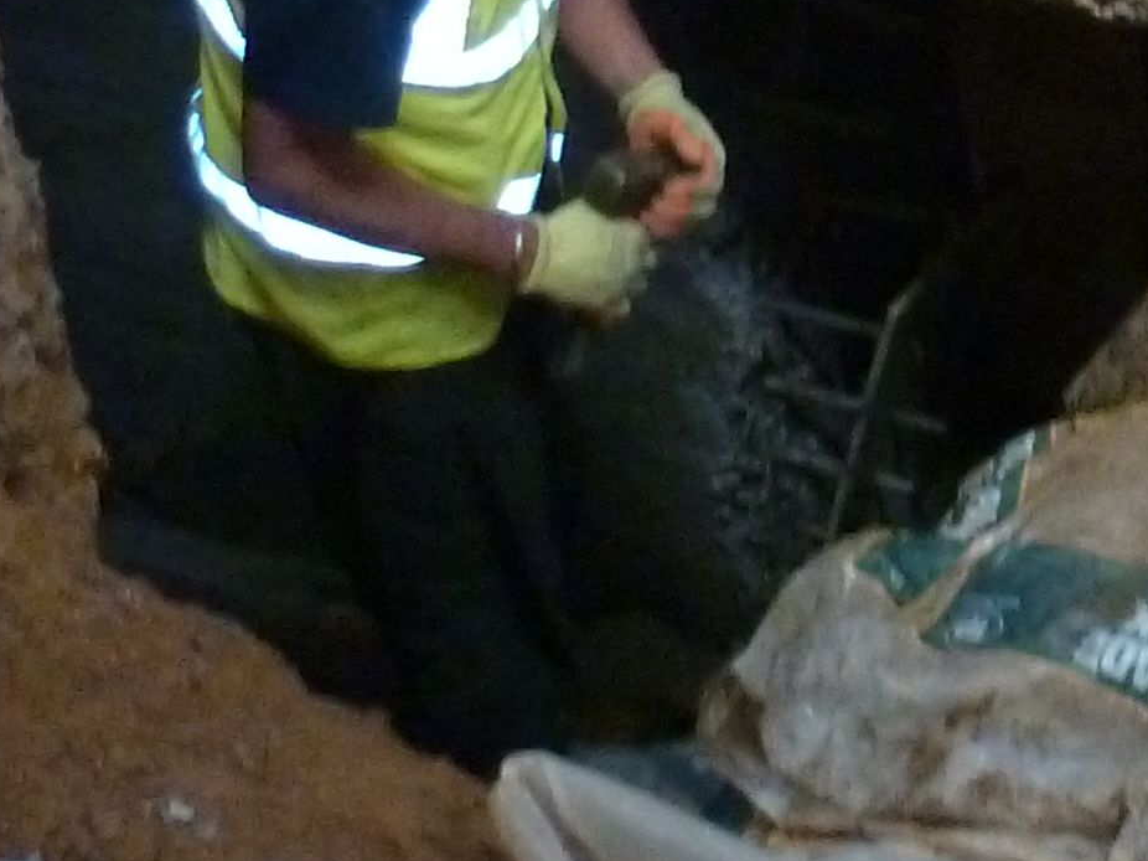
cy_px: -289
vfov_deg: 12.7
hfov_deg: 15.8
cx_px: 1830
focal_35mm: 112
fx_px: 3713
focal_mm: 4.3
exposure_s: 1/60
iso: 400
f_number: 3.3
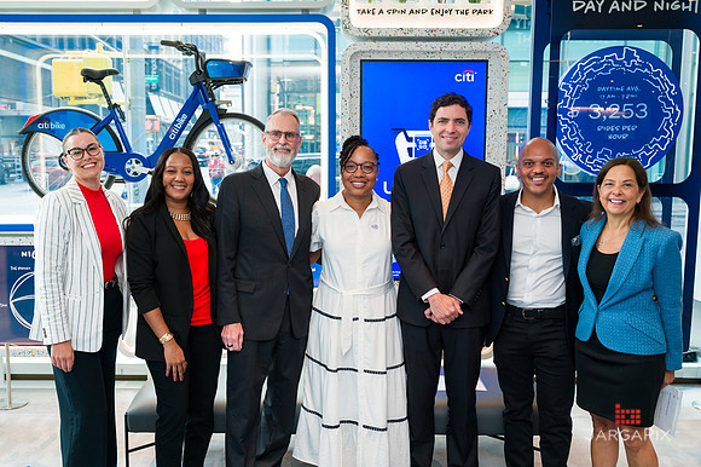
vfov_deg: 35.1
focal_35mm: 38
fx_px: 738
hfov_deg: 50.7
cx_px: 315
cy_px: 243
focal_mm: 33.5
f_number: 3.5
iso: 400
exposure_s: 1/200
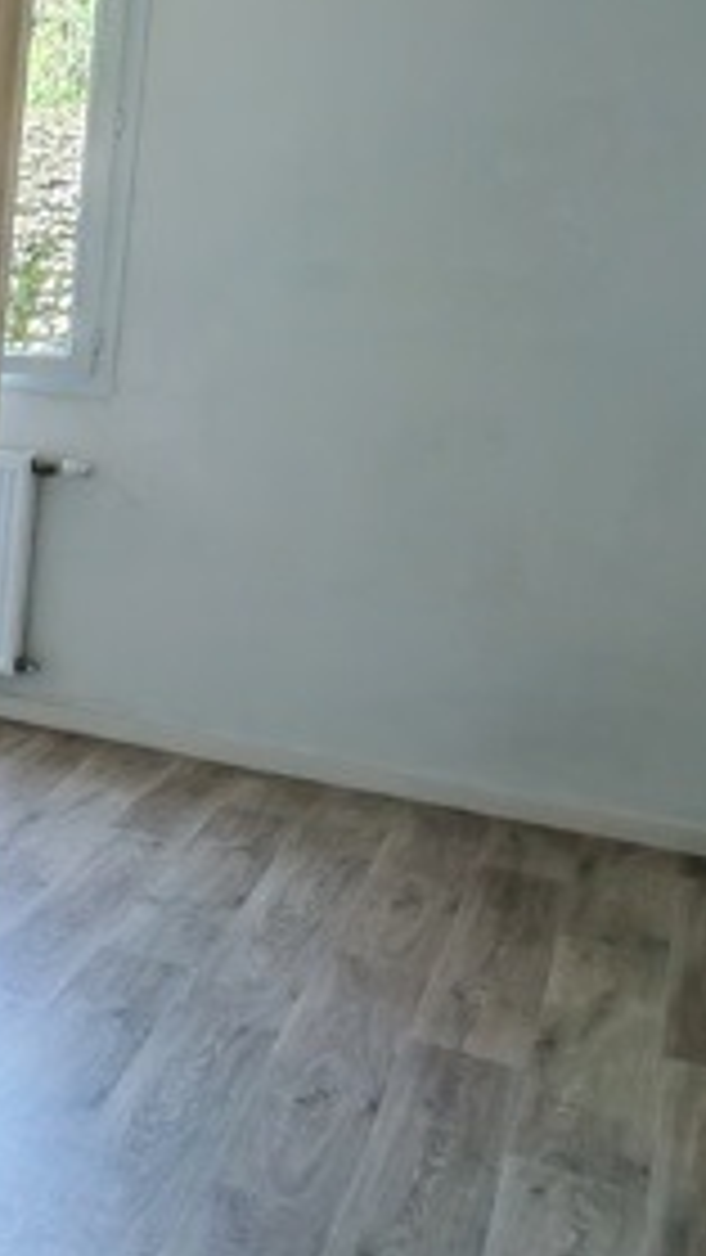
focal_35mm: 50
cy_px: 527
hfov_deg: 17.4
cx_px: -702
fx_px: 1664
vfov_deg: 41.2
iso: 125
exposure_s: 1/50
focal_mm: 1.96
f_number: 2.2
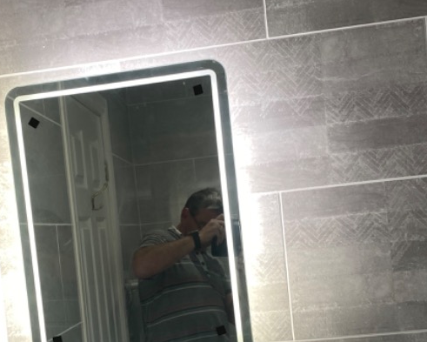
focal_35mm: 62
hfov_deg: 30.0
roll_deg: +5.4
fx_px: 784
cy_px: 268
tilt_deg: -2.4
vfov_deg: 24.3
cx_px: 114
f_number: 1.8
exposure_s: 1/100
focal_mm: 4.25
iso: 40
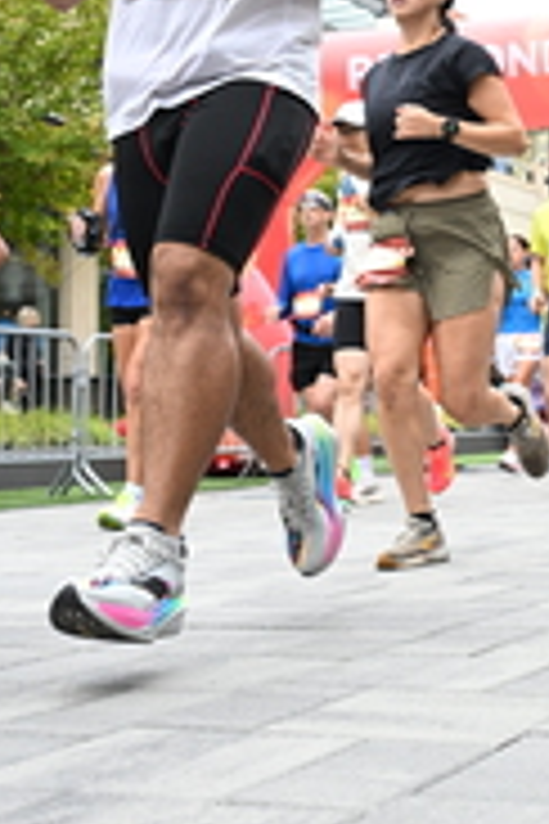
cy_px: 207
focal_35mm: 72
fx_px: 1647
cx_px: 592
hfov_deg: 18.3
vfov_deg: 27.7
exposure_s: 1/640
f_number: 4
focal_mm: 24
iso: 2000
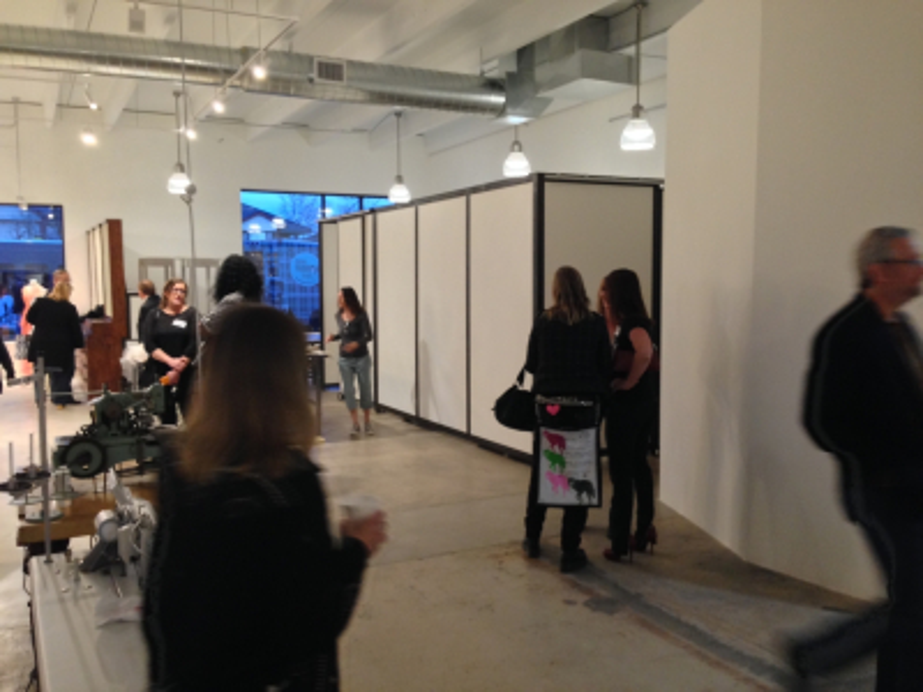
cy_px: 346
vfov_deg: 42.9
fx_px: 880
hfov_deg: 55.4
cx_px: 462
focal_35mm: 33
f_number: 2.4
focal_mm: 4.12
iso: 200
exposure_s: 1/20
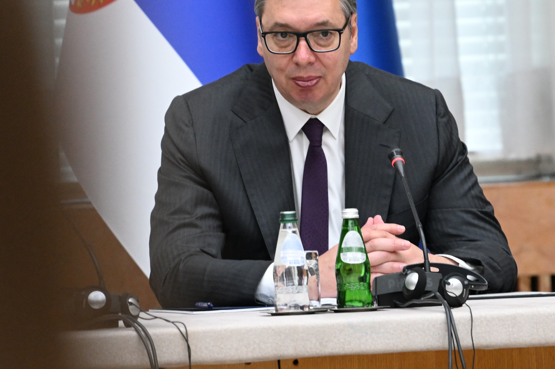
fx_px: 5902
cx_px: 219
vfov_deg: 3.6
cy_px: 134
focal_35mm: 383
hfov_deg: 5.4
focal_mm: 200
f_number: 4
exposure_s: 1/250
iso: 3200
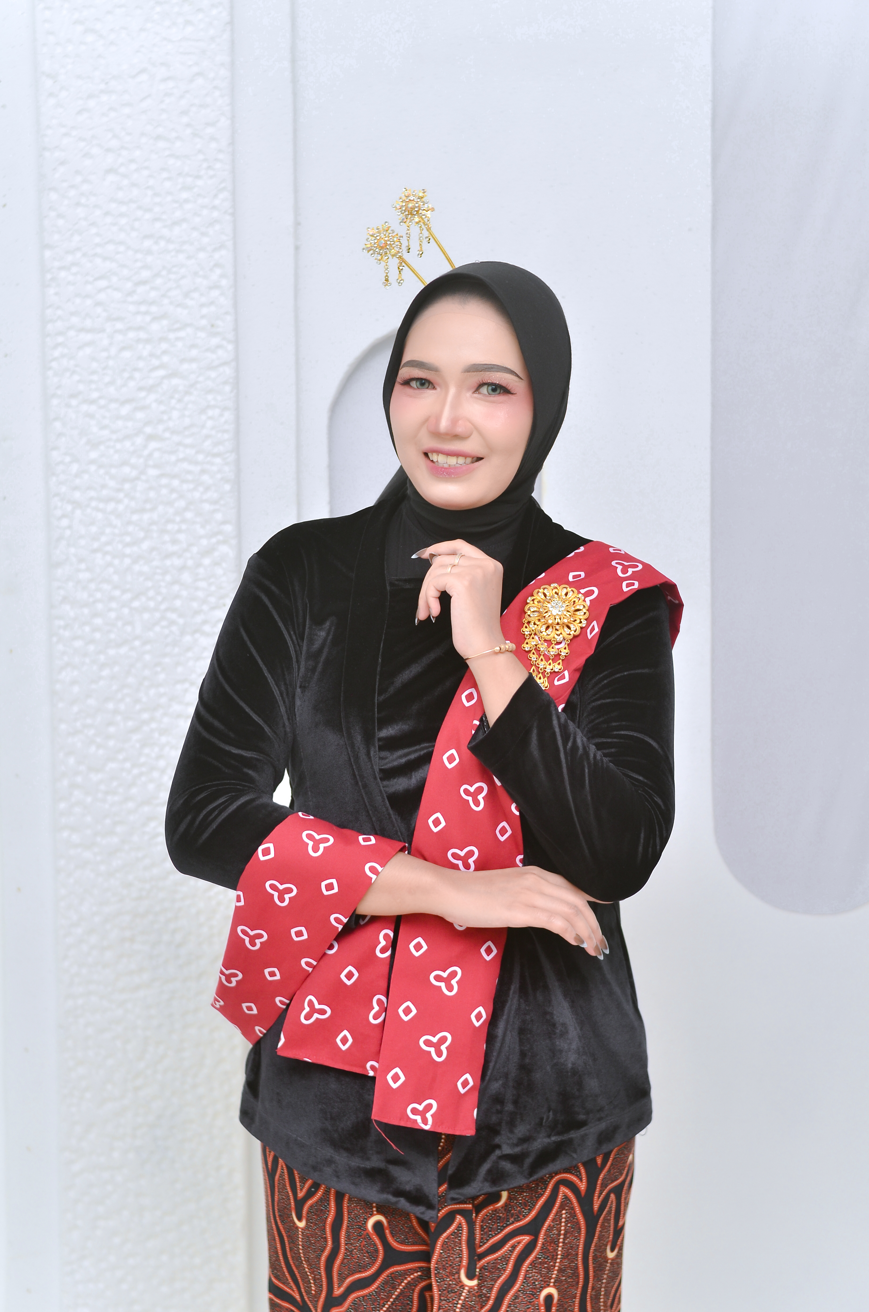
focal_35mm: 52
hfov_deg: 25.6
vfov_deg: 37.9
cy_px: 656
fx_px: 1909
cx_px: 434
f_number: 2.8
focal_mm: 35
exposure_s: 1/160
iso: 250
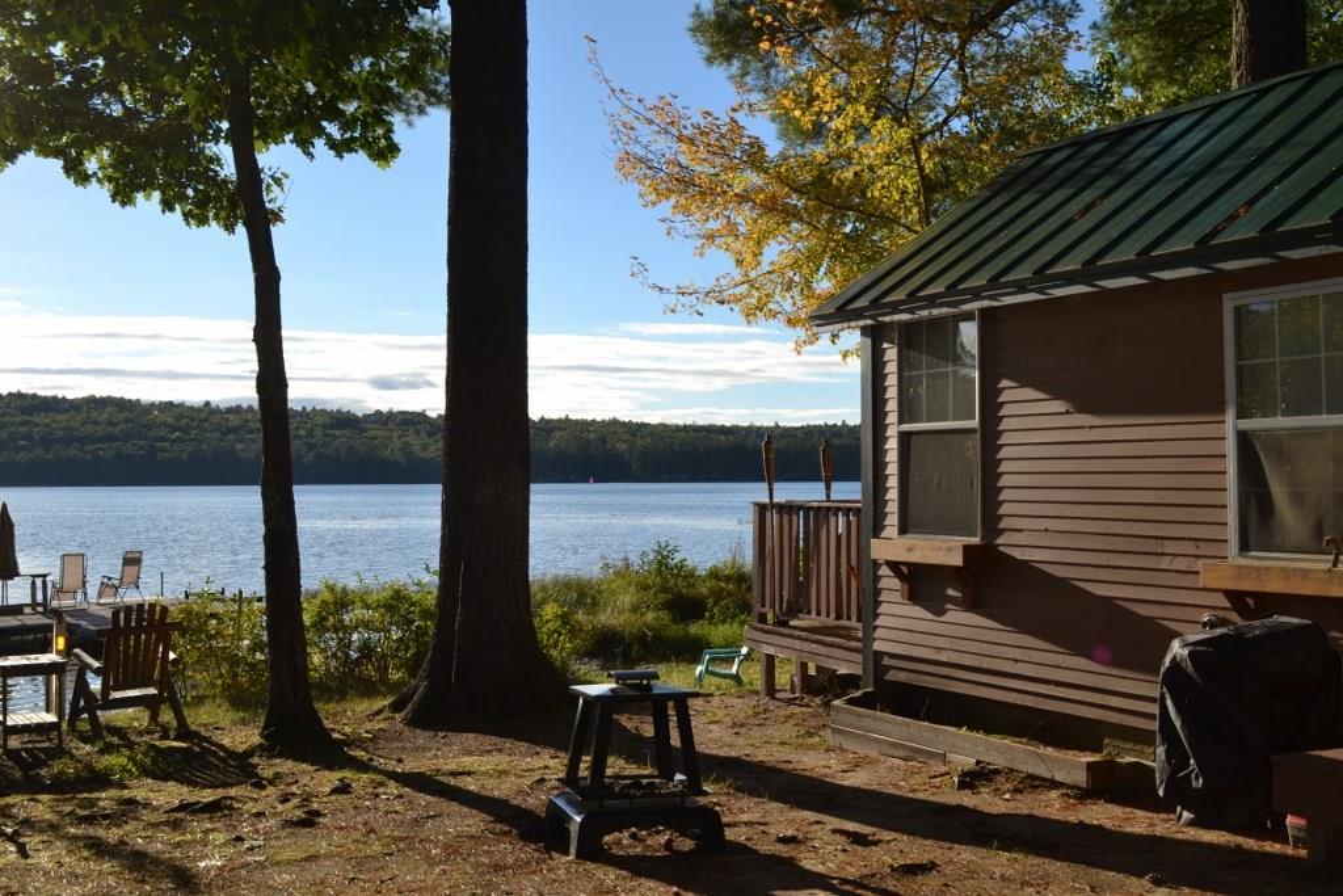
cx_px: 672
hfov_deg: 49.5
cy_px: 448
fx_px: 1455
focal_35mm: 39
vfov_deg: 34.2
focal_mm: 26
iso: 100
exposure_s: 1/200
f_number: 9
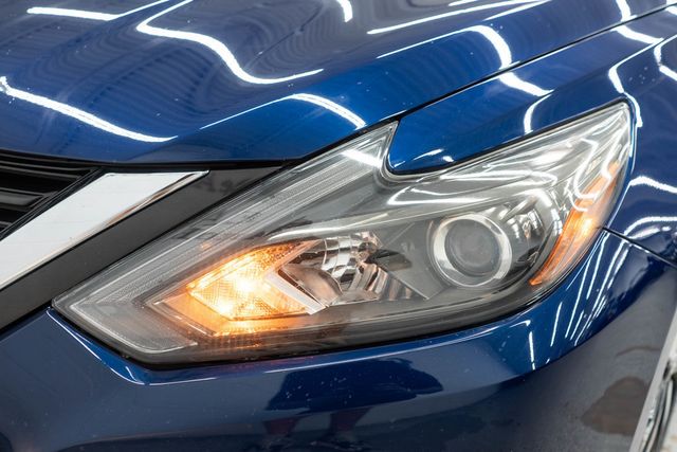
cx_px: 338
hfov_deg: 46.4
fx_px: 790
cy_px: 226
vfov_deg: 31.9
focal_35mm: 42
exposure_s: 1/60
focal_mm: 28
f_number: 3.2
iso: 500
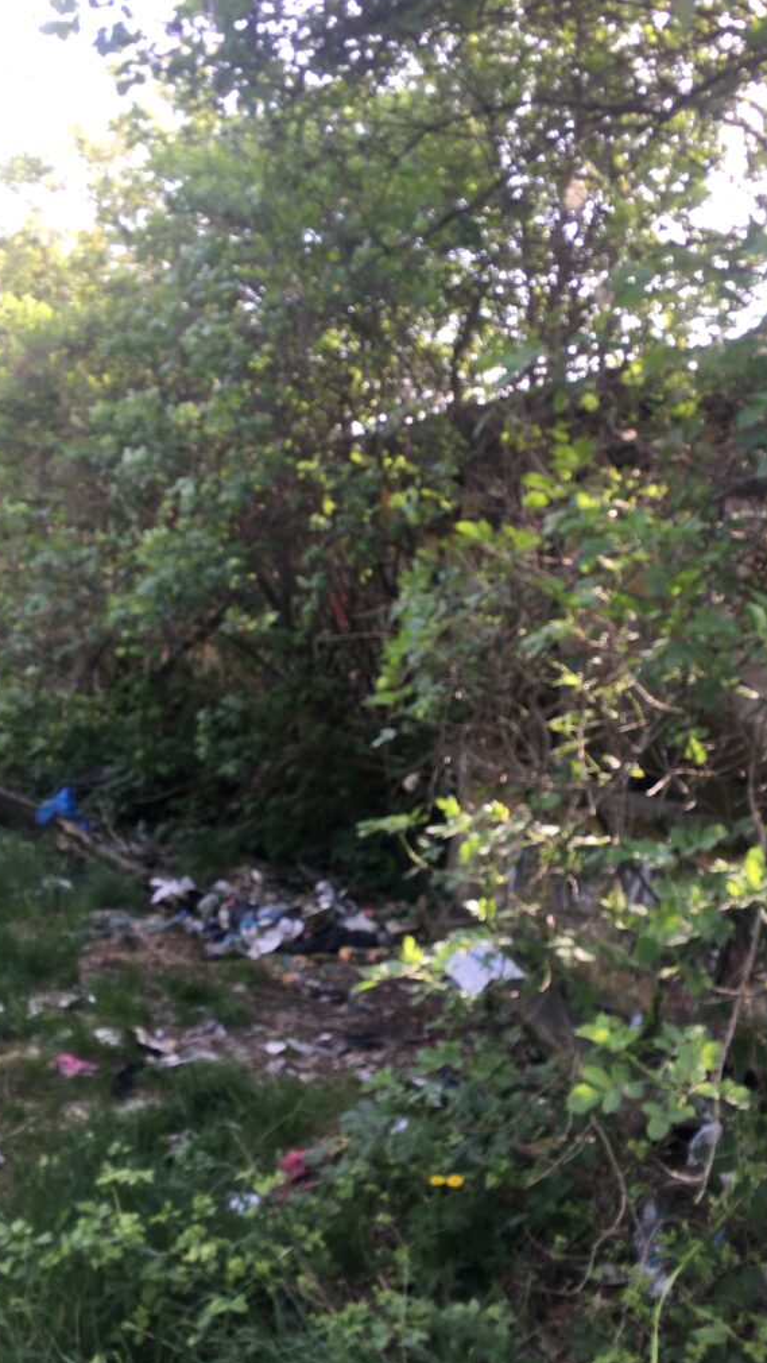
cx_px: 456
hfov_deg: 36.6
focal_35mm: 32
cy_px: 679
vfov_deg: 61.0
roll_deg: -5.5
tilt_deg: -0.5
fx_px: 1157
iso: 25
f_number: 2.2
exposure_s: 1/105
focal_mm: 4.15
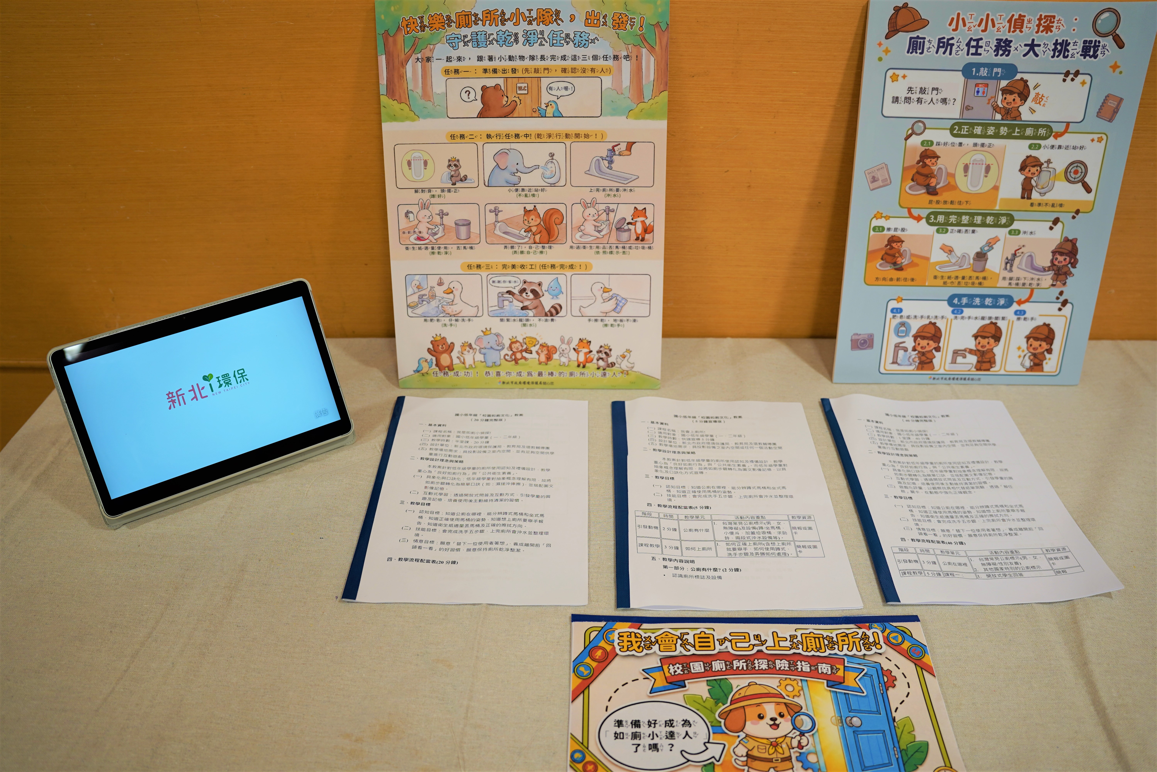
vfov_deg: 46.4
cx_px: 578
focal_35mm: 28
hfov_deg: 65.5
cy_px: 386
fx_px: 900
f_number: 3.5
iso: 160
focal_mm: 28
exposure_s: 1/50
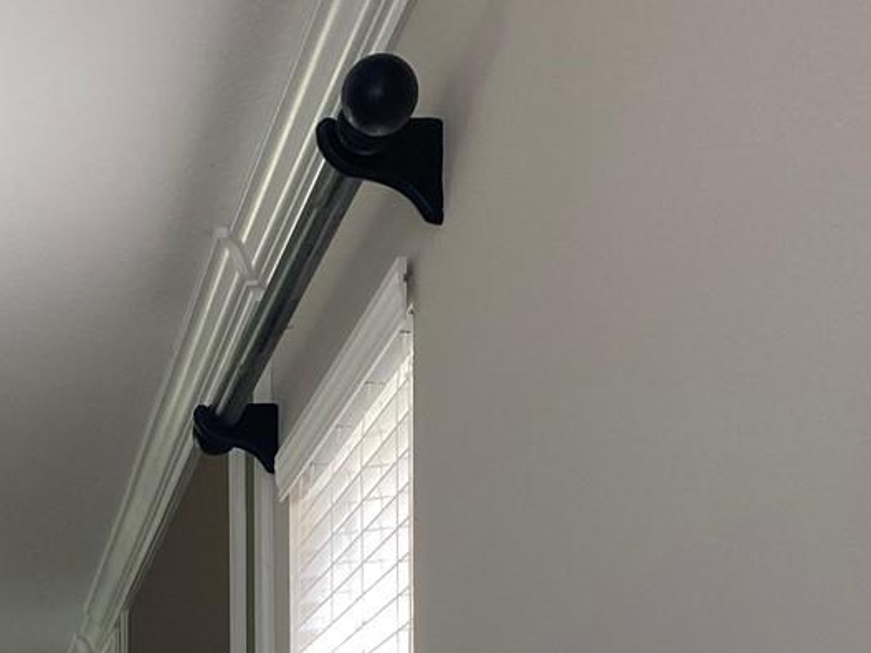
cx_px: -17
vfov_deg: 17.1
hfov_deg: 23.6
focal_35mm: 79
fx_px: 1987
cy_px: 936
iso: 100
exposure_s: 1/121
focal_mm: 4.25
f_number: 1.8
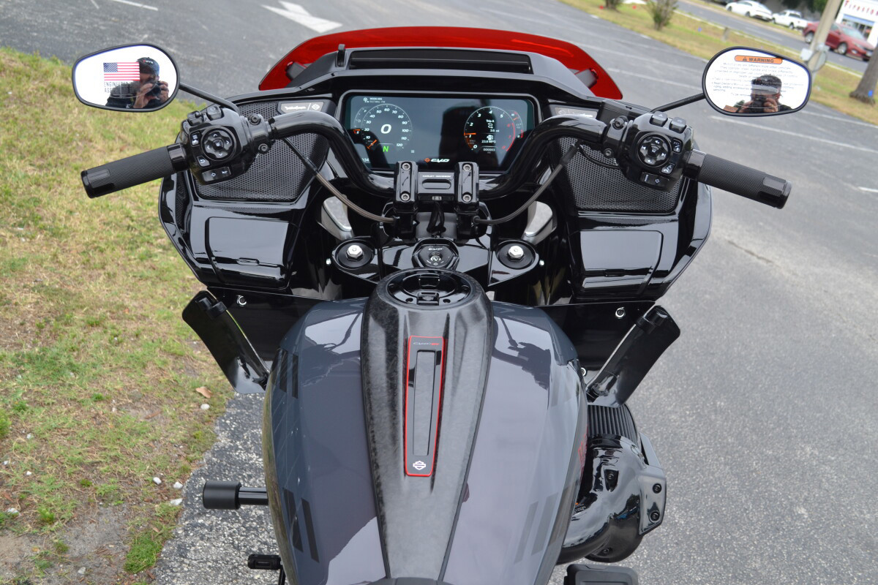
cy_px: 292
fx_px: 951
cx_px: 439
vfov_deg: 34.2
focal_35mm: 39
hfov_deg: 49.6
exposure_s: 1/125
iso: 250
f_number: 5.6
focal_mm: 26
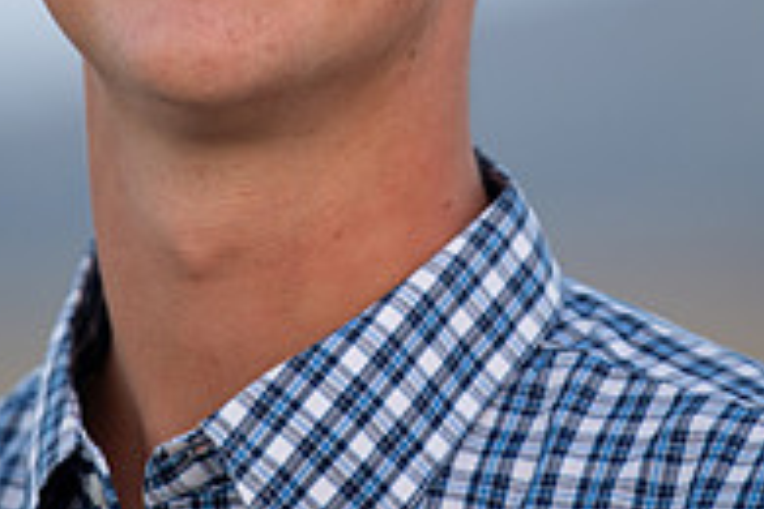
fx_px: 12605
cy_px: -112
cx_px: 353
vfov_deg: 2.3
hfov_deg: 3.5
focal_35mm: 594
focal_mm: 200
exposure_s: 1/125
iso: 250
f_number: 2.8
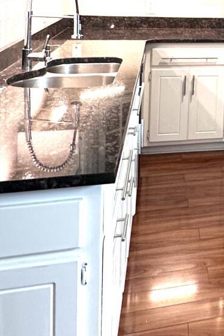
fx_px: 495
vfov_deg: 34.5
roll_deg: -3.7
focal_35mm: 53
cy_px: 7
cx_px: 340
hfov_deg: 21.3
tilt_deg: -2.5
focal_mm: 2.22
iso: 160
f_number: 2.2
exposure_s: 1/60
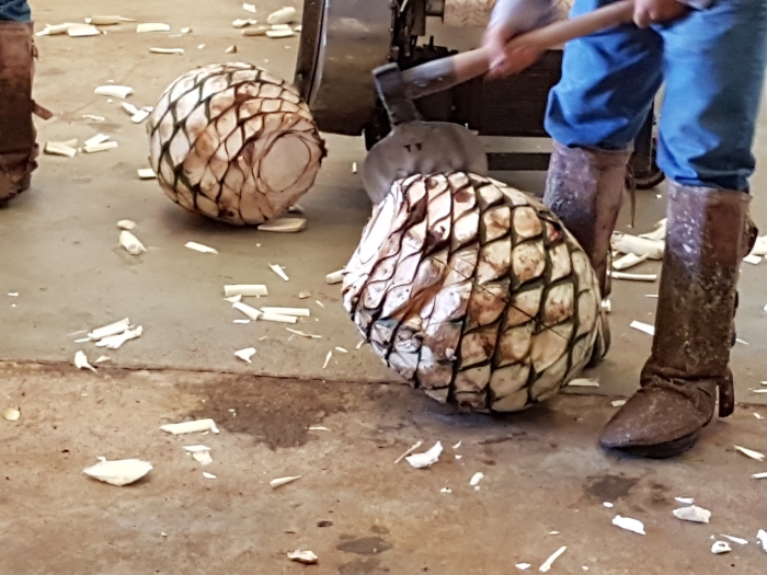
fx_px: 576
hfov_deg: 67.3
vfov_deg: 53.1
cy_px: 288
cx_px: 384
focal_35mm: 26
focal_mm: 4.2
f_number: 1.7
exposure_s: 1/33
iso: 200
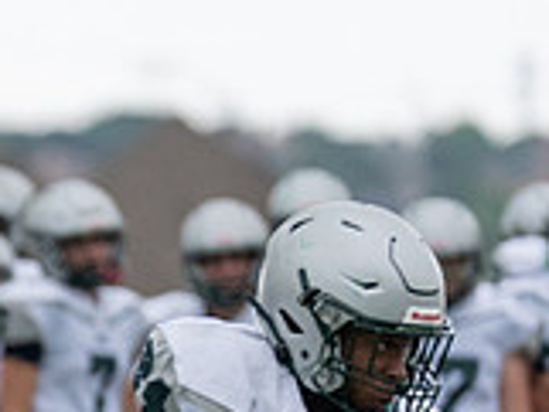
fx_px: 18538
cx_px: -238
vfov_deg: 1.3
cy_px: 411
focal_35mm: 1168
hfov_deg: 1.7
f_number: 2.8
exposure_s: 1/1250
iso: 800
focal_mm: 200
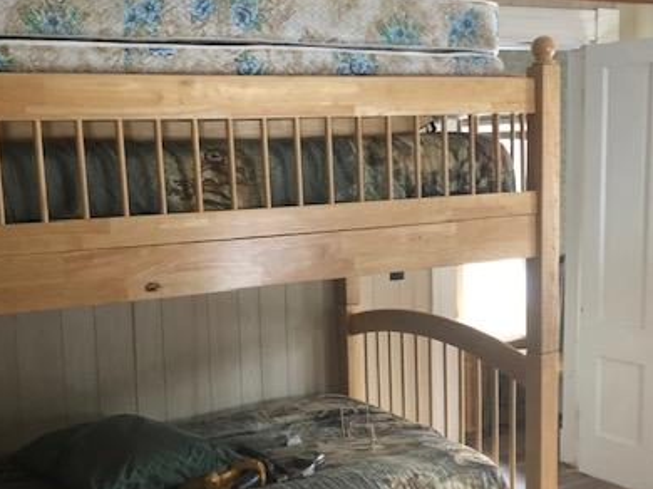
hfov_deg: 41.2
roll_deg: +2.0
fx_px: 867
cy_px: 290
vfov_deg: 31.4
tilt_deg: -7.2
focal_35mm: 46
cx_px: 285
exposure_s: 1/15
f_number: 1.8
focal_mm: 3.99
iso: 50
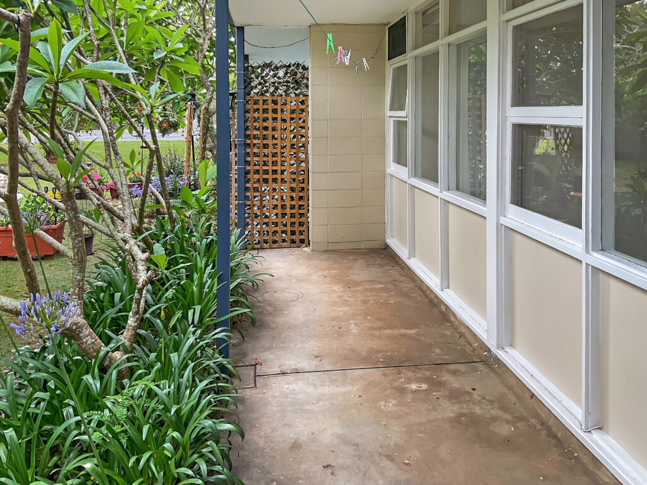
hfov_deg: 61.7
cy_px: 242
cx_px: 324
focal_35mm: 29
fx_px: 542
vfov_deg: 48.2
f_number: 1.8
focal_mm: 3
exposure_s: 1/100
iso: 40
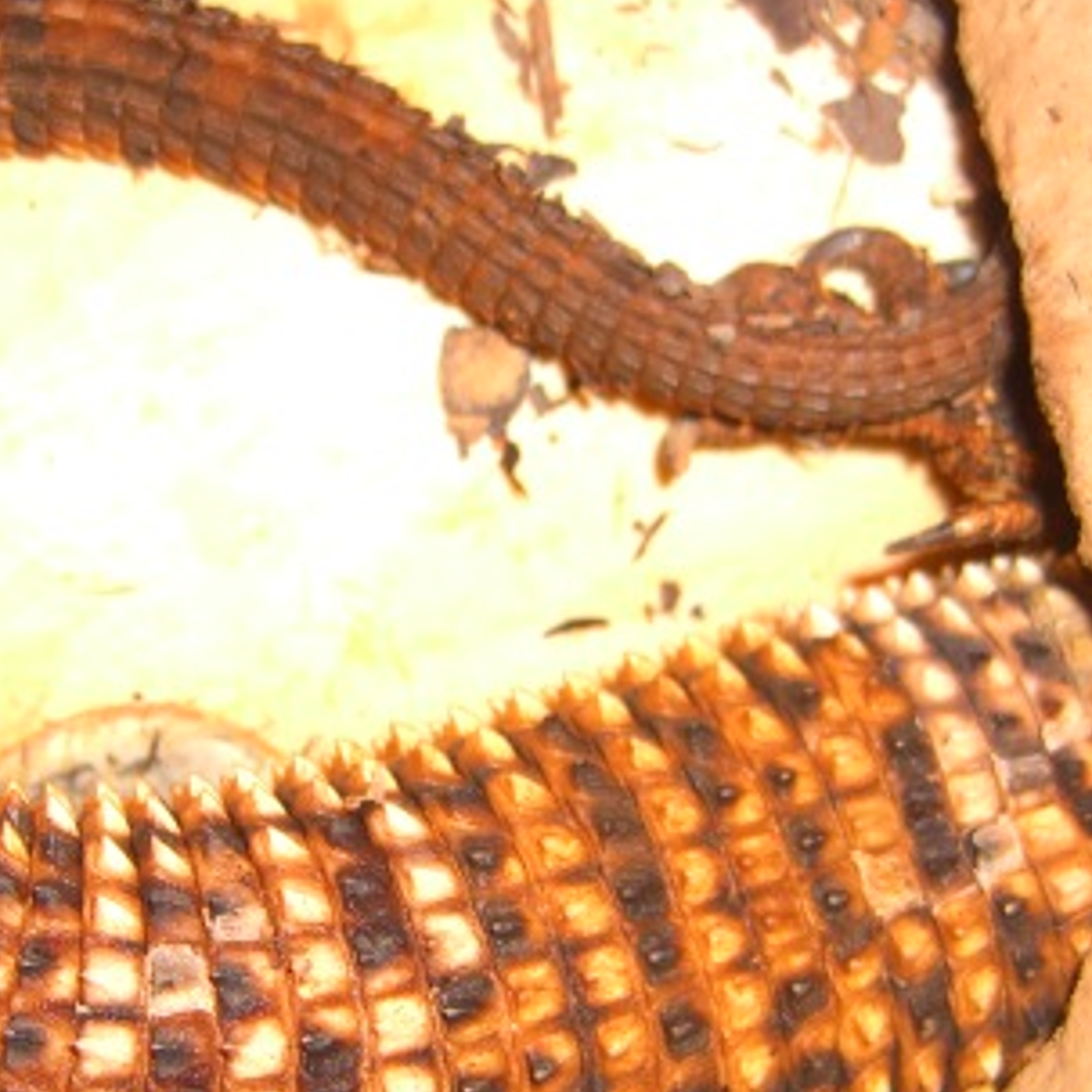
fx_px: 2534
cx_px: 342
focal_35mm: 71
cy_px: 796
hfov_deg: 24.2
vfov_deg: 24.1
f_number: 2.8
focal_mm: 7.9
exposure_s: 1/60
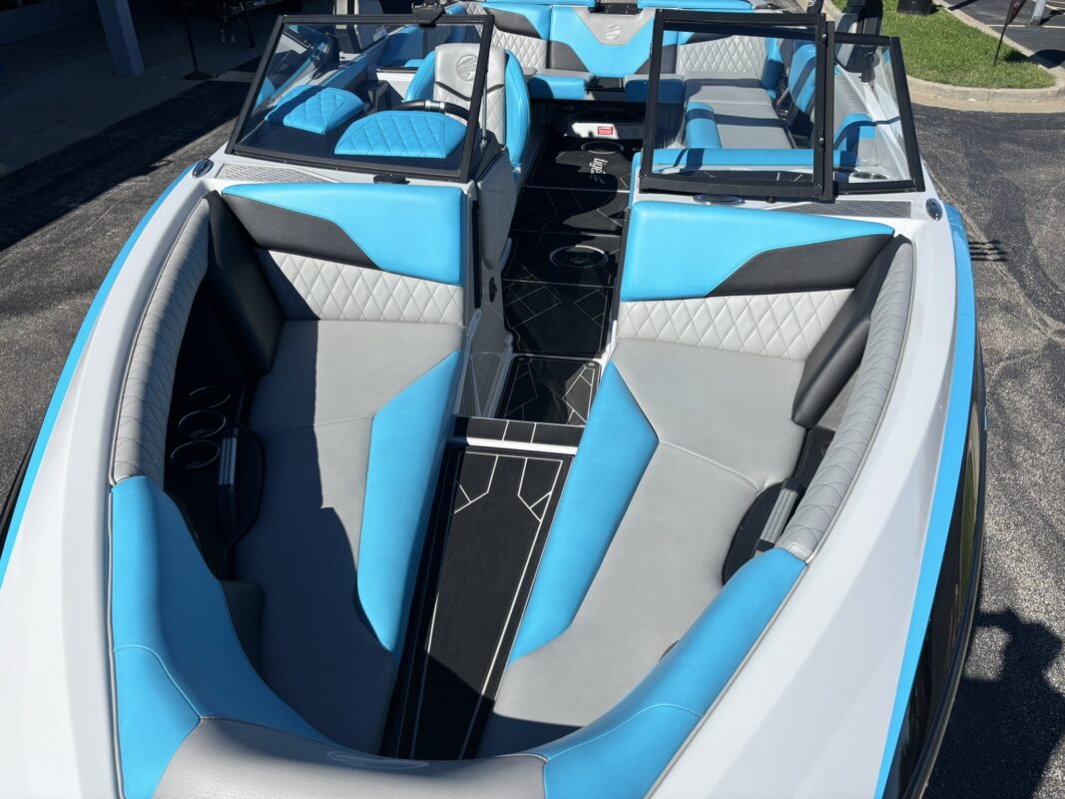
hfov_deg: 67.3
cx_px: 532
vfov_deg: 53.1
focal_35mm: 26
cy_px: 400
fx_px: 800
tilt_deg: -33.6
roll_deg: +1.3
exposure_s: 1/4082
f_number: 1.6
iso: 50
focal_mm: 5.96
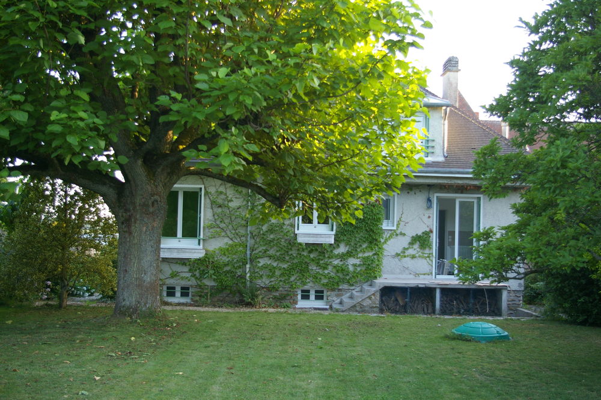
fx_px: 701
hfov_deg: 46.4
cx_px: 300
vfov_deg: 31.8
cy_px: 200
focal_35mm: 42
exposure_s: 1/100
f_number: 4.5
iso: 400
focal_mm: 28
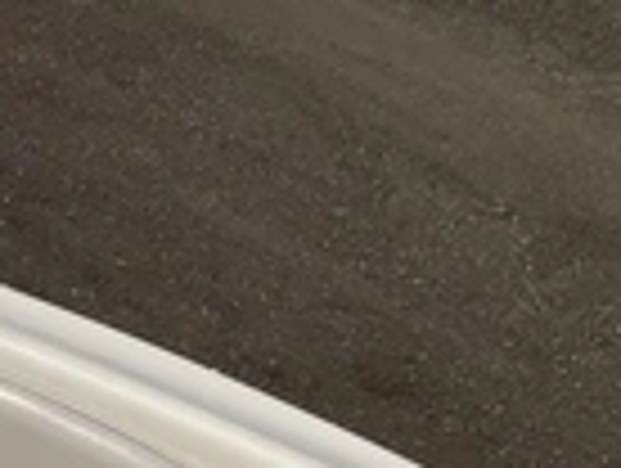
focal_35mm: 84
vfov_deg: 16.3
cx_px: -212
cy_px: 666
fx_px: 1510
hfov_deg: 20.9
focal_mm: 3
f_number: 1.8
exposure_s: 1/6536
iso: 25
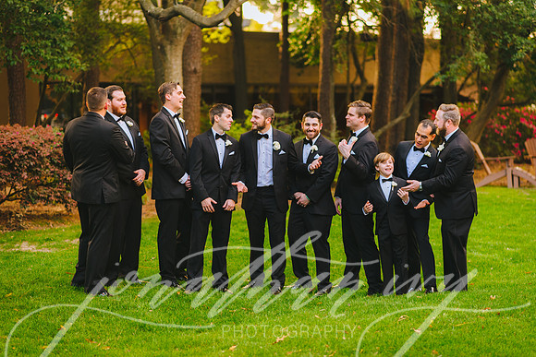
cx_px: 268
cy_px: 178
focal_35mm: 85
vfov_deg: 16.1
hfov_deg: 23.9
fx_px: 1266
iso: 400
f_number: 2.2
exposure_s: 1/250
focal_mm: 85
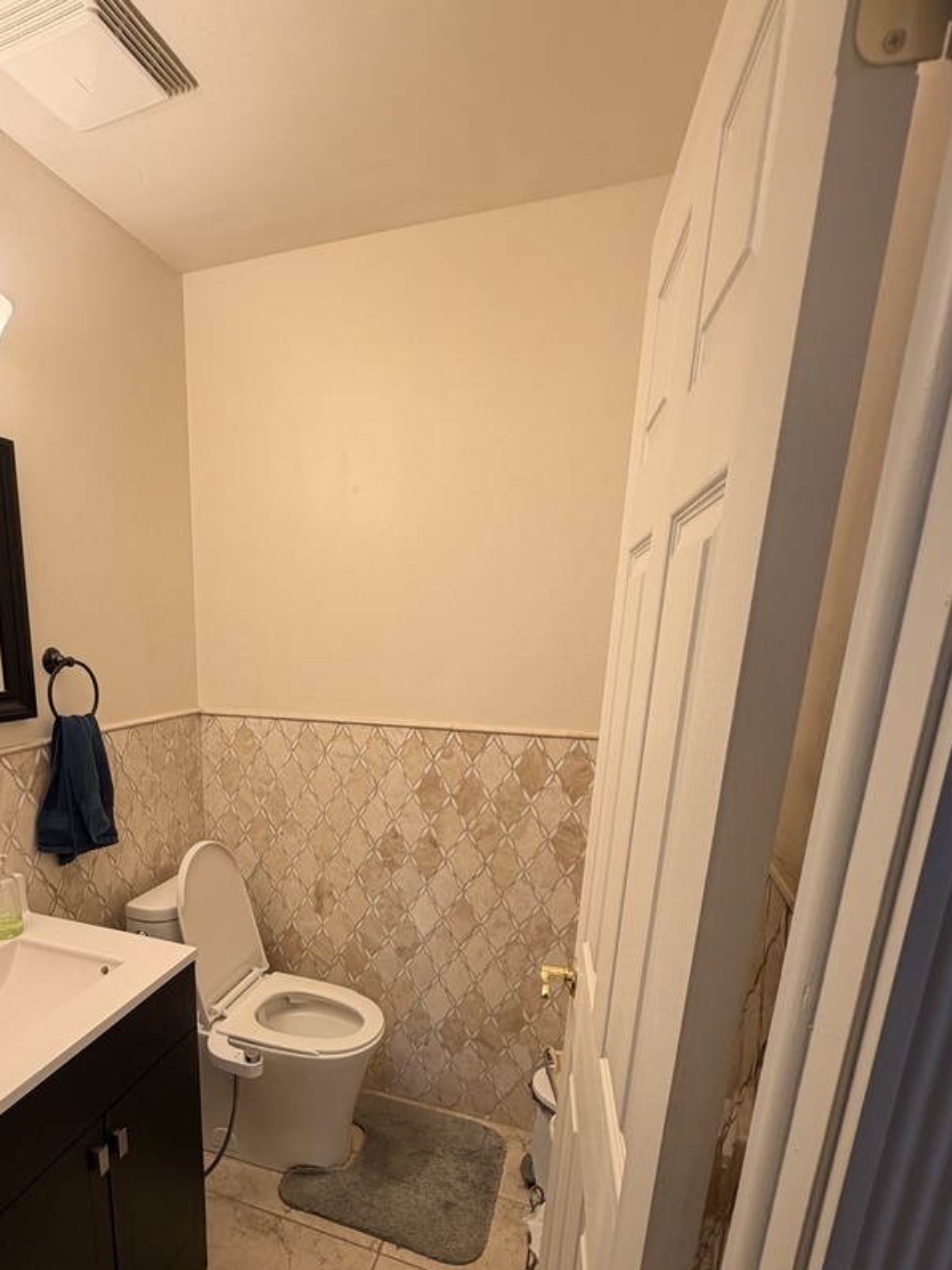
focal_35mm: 19
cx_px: 336
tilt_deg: -13.5
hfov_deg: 67.2
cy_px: 811
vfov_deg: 82.7
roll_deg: -0.5
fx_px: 697
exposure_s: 1/120
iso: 80
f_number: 2.2
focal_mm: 2.22
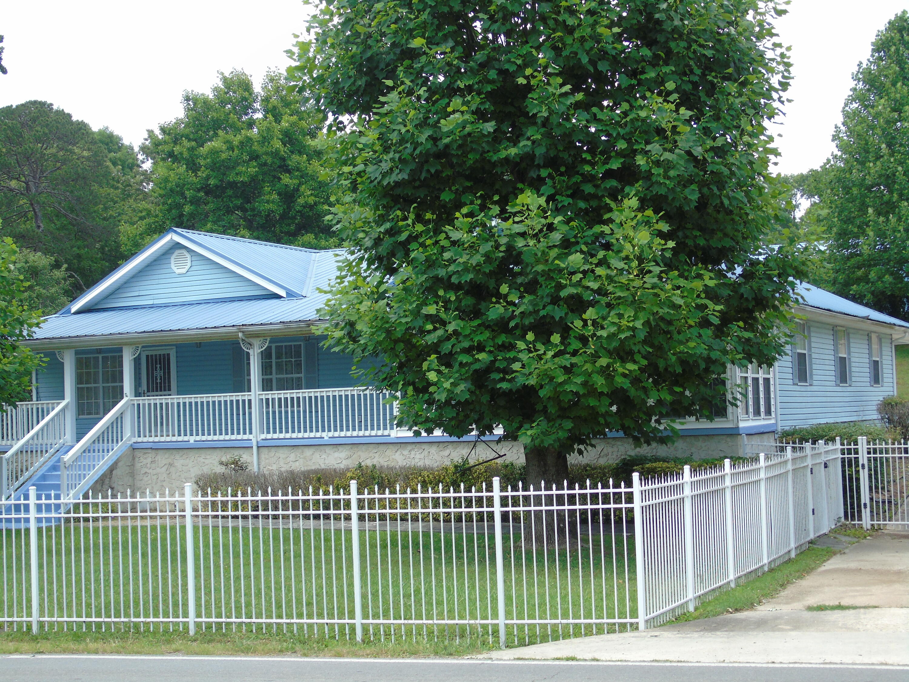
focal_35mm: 54
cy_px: 341
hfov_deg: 35.5
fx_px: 1418
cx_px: 454
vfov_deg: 27.0
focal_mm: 9.6
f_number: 4.3
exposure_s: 1/250
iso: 100
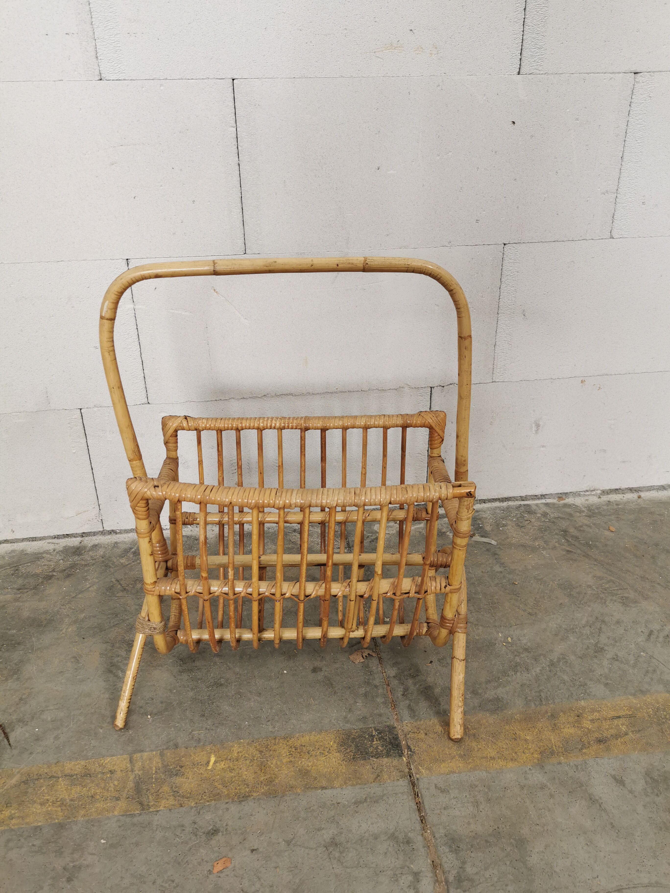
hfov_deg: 51.4
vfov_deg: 65.3
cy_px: 446
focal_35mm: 27
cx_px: 335
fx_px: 697
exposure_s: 1/50
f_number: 1.8
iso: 100
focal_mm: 5.58
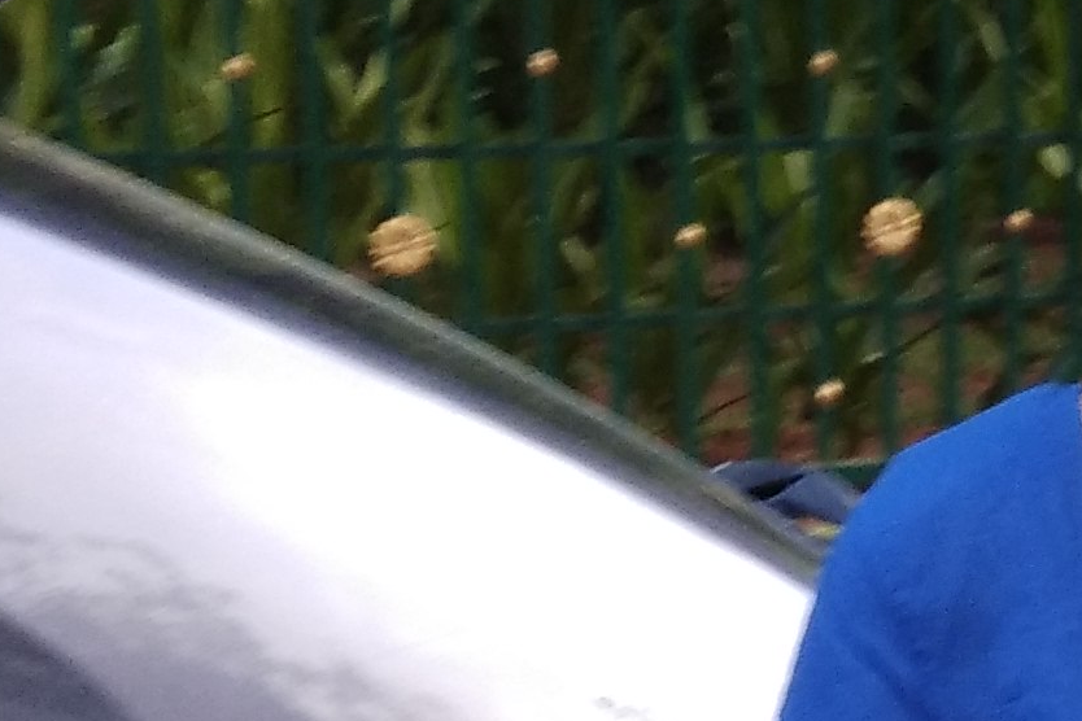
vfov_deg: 12.3
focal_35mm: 109
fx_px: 3276
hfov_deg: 18.0
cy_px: 831
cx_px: 1239
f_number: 2
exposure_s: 1/33
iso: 200
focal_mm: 3.57
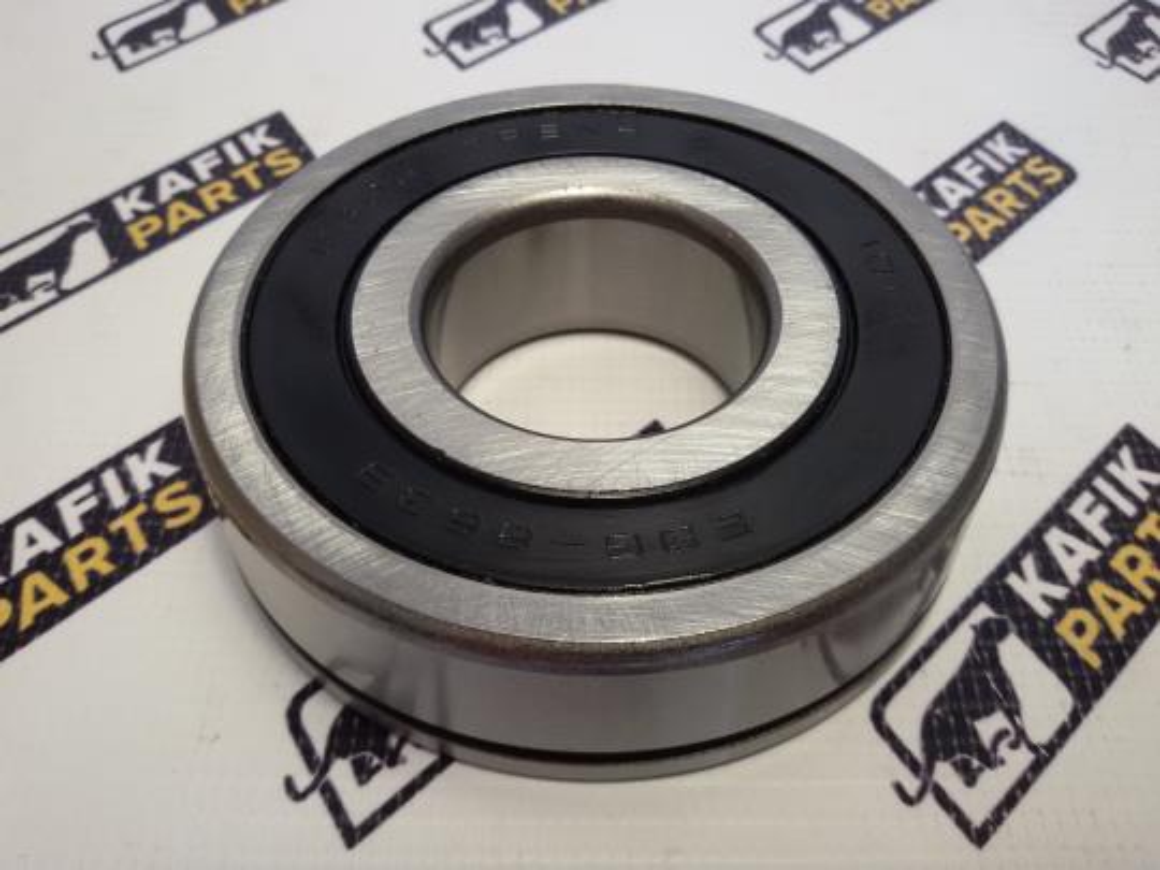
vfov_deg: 45.4
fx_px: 1039
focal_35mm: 31
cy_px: 435
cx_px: 580
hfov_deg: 58.4
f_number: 2.4
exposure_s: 1/33
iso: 40
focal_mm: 2.93
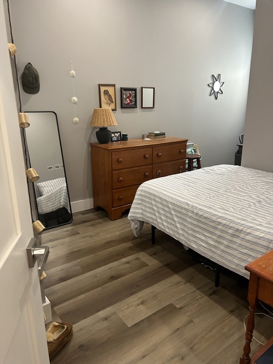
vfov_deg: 67.3
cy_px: 182
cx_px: 136
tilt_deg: -15.5
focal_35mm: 26
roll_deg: -0.1
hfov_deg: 53.1
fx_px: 273
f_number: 1.5
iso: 250
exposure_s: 1/60
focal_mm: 5.7
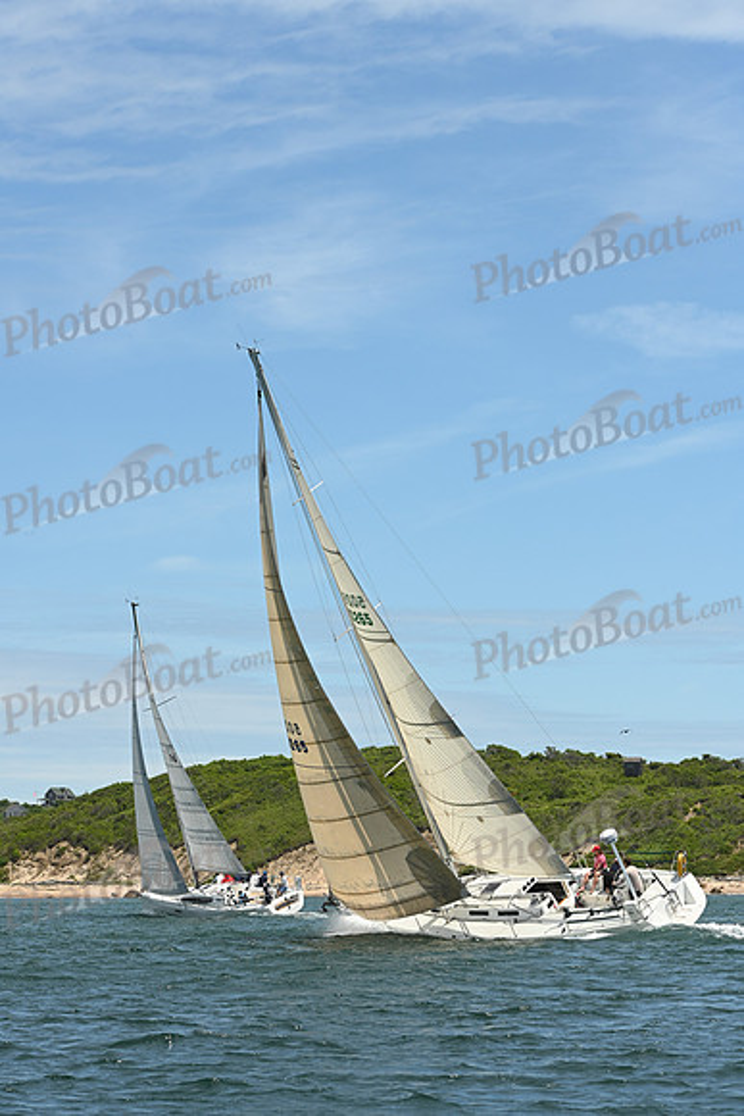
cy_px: 558
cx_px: 372
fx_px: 2850
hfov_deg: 14.9
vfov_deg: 22.1
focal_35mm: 92
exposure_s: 1/1000
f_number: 8
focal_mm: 92
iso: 320
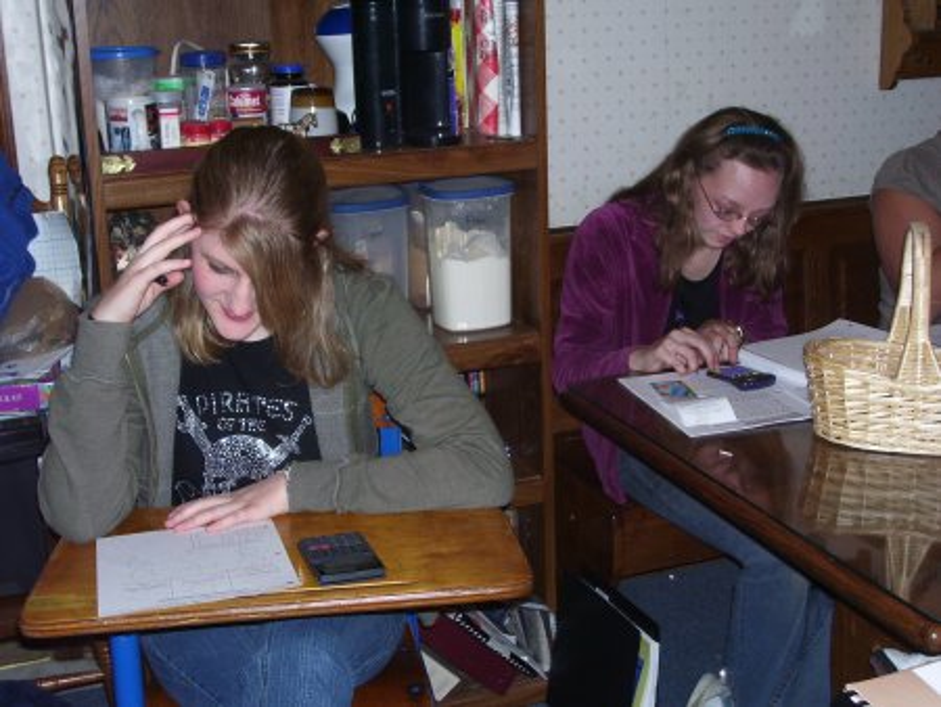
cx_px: 470
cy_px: 354
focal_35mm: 53
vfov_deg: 27.5
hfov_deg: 36.2
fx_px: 1442
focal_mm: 8.6
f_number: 3.4
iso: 80
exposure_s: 1/60
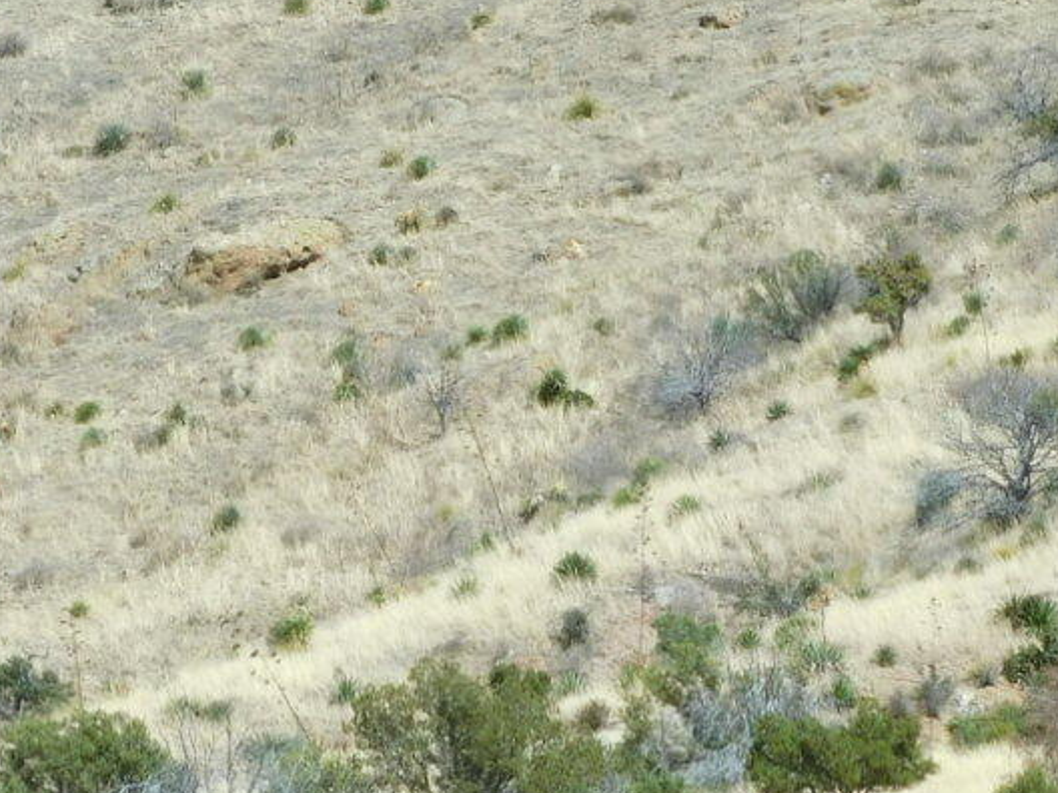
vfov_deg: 3.6
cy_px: 212
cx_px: 363
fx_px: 12501
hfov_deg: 4.8
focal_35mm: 409
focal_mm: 24.2
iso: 125
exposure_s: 1/640
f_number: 5
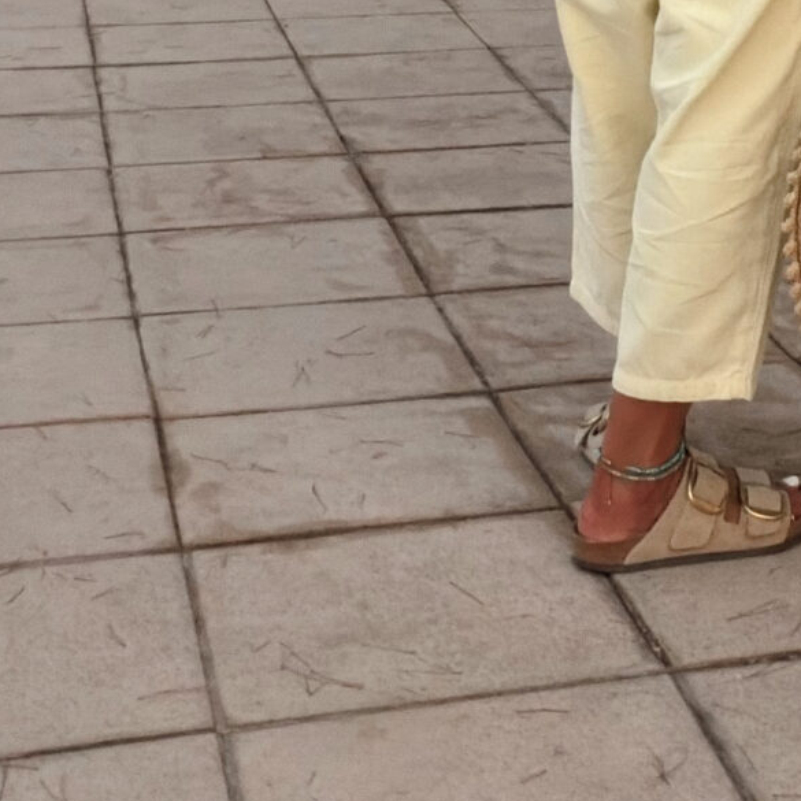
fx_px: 2278
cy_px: -396
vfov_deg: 17.9
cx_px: 775
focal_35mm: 87
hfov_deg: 19.4
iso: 100
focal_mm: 2.71
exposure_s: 1/923
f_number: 1.9
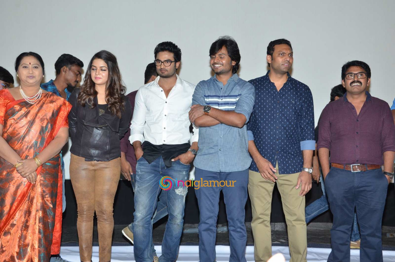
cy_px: 131
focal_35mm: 45
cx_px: 198
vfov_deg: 29.7
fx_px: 493
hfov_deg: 43.7
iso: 640
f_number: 6.3
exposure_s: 1/125
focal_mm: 30
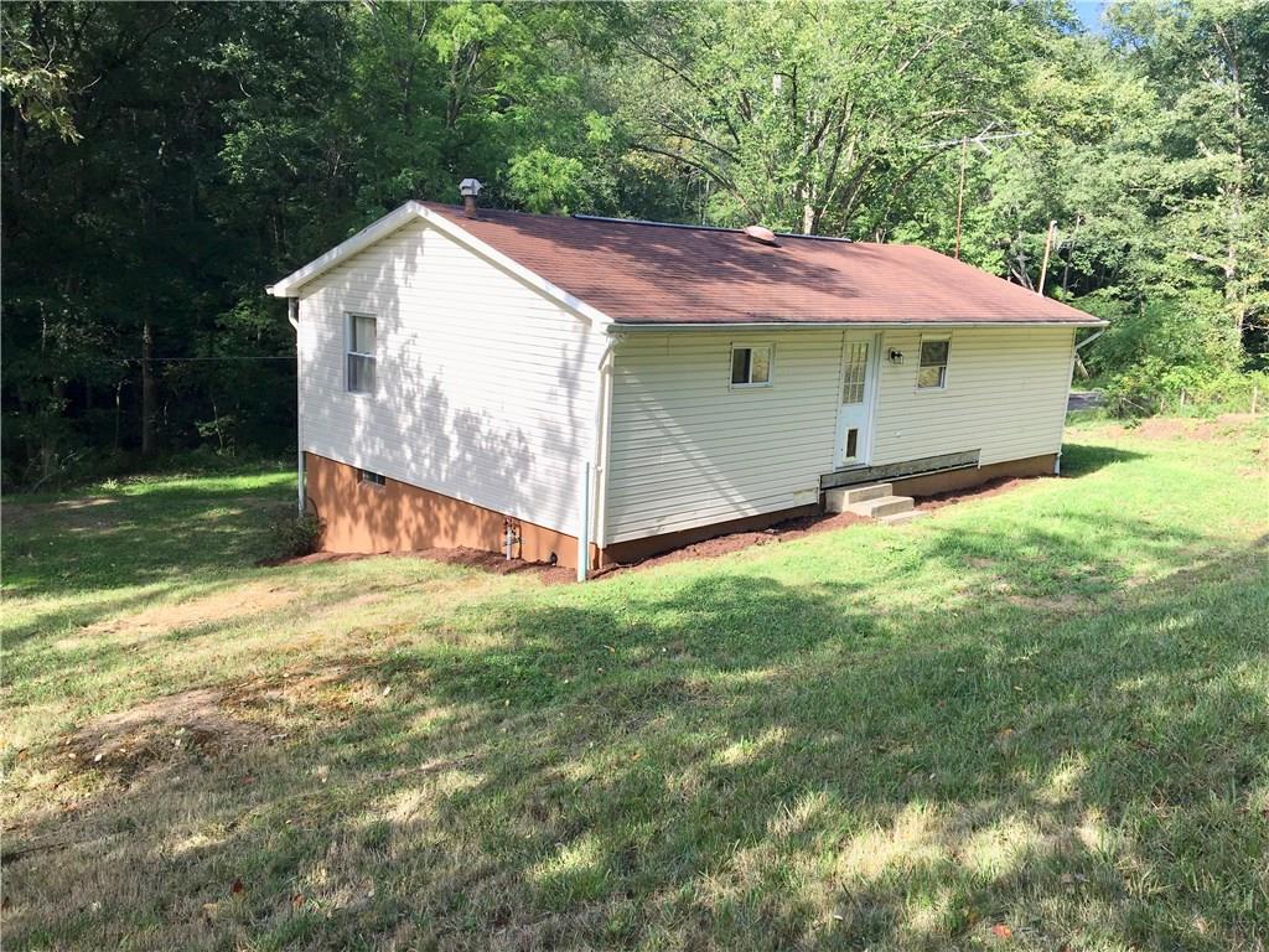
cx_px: 634
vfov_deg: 48.2
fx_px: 1063
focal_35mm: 29
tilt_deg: -10.3
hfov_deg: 61.7
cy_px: 476
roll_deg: -2.0
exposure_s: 1/725
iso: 25
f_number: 2.2
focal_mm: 4.15
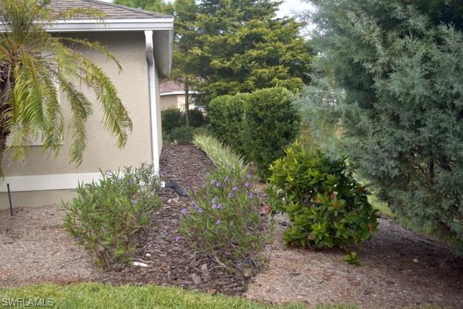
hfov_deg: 53.1
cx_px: 232
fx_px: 463
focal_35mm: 36
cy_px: 154
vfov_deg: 36.9
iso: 200
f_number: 4
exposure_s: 1/1000
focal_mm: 24
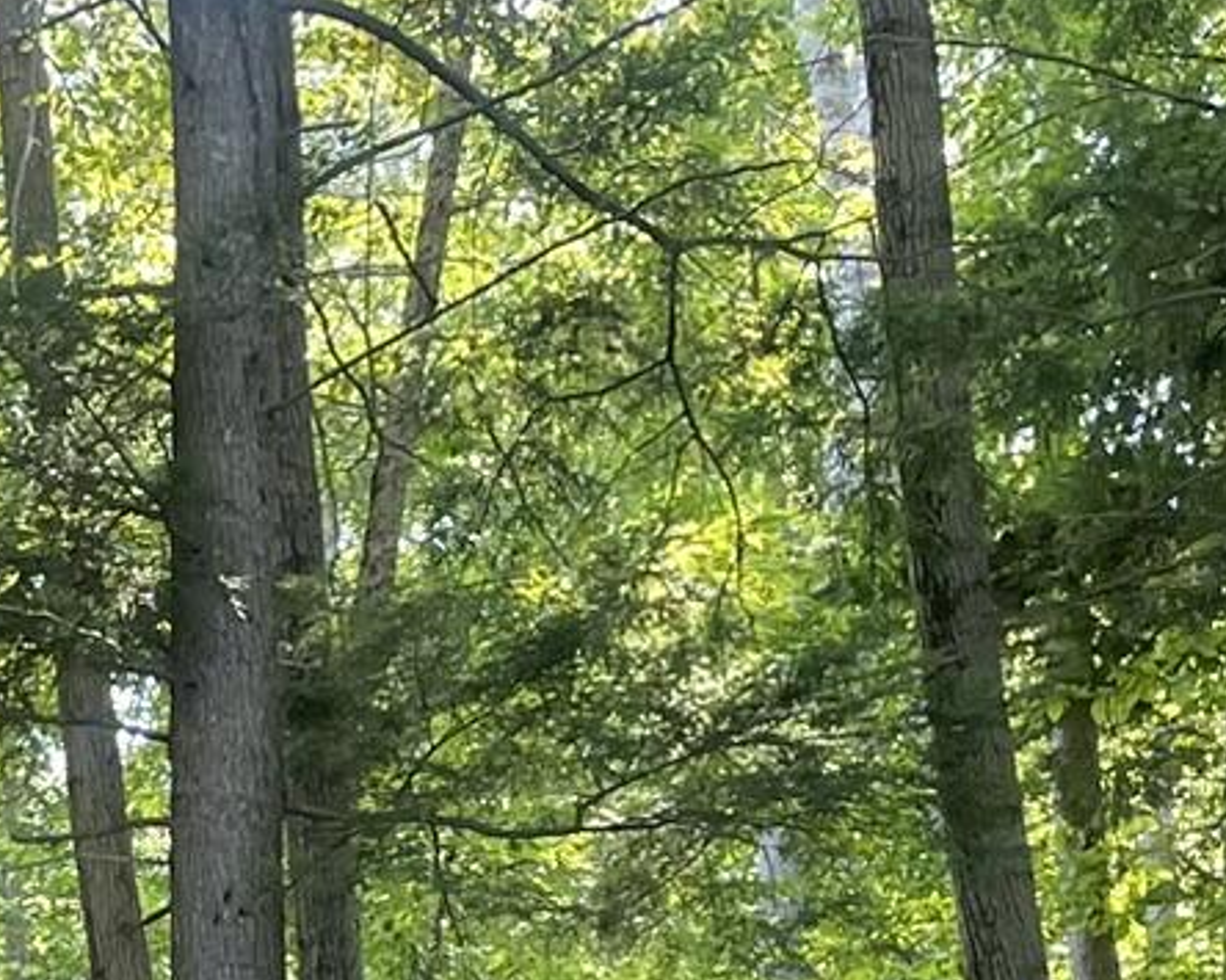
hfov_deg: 16.2
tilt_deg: +16.9
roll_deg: +1.1
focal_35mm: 117
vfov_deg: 12.4
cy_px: 1560
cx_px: 135
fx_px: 4244
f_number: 1.6
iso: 125
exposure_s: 1/115
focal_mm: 4.2
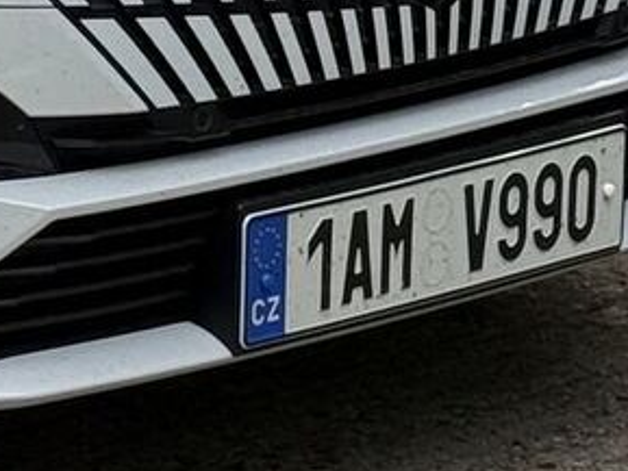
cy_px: -232
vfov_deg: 4.6
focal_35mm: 319
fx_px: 5790
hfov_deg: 5.9
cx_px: -934
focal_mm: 6.76
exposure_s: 1/1013
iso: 80
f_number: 1.78
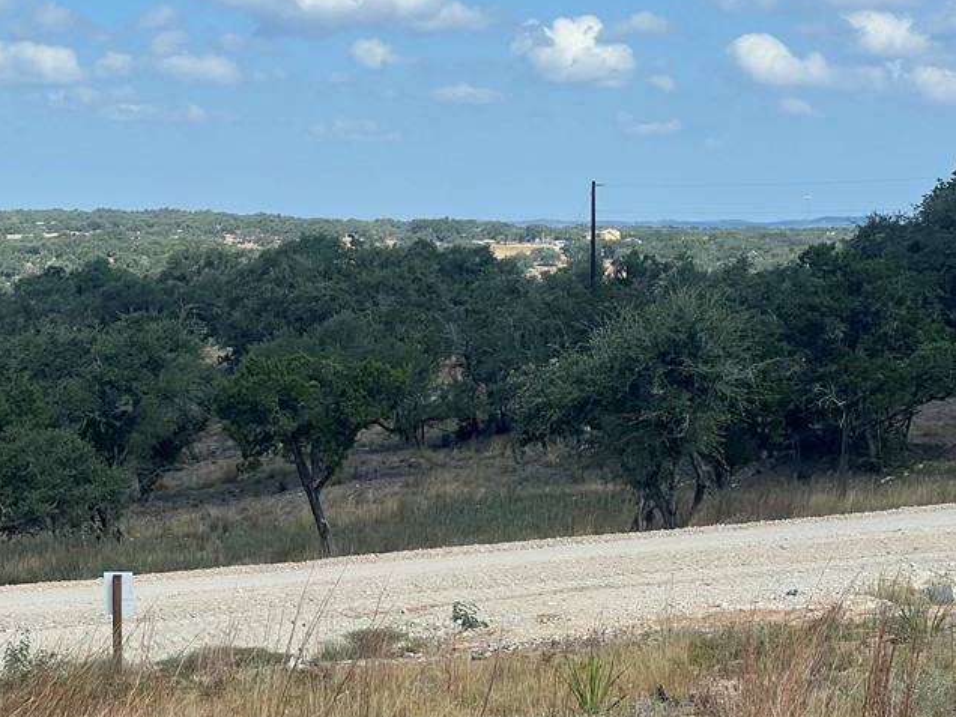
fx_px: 3425
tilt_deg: -3.5
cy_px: 442
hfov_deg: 15.8
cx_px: 212
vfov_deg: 11.9
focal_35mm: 124
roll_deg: +0.2
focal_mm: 9
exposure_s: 1/615
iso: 32
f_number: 2.8
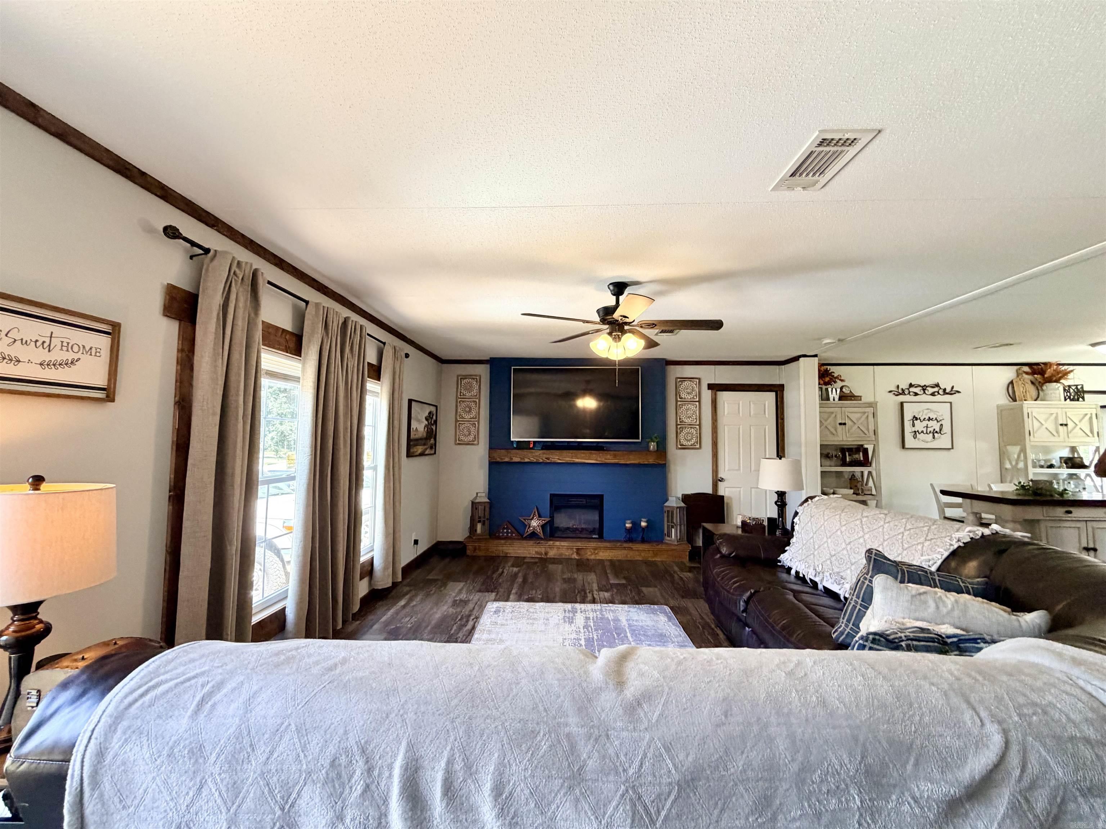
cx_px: 553
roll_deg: -0.8
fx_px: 447
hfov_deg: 102.1
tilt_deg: +3.9
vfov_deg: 85.7
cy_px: 414
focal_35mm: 14
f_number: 2.2
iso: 250
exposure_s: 1/120
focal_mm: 2.22
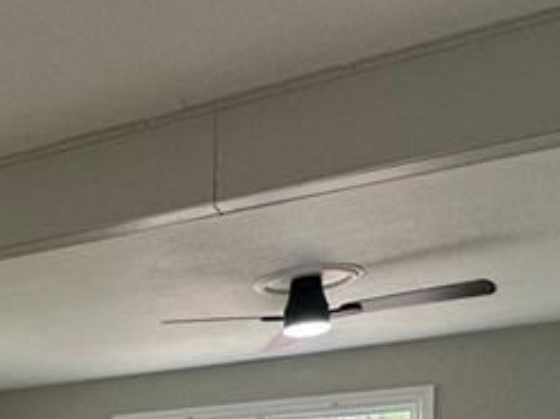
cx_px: -188
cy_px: 605
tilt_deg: -2.2
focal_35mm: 58
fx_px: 938
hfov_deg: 27.2
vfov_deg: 21.6
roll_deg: +0.7
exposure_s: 1/120
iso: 125
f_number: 2.2
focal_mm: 2.22
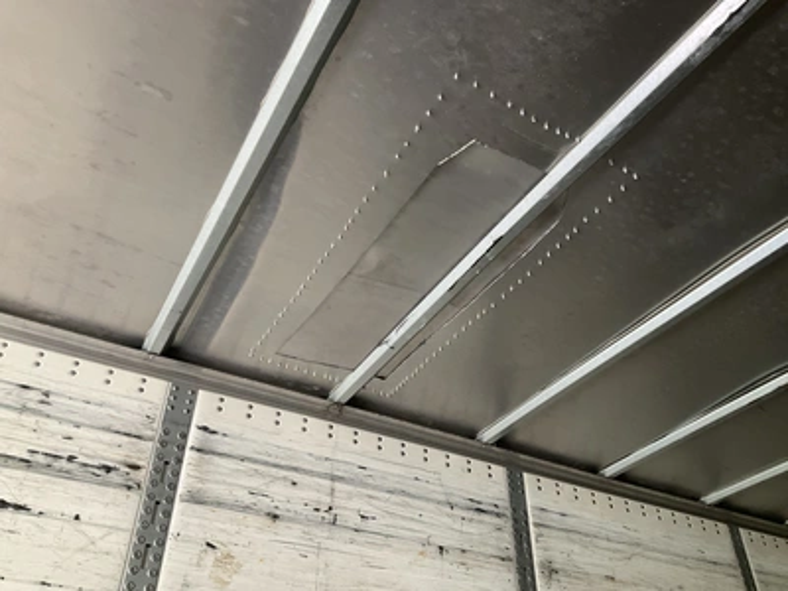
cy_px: 296
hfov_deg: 61.7
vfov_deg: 48.2
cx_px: 394
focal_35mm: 29
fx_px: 660
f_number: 1.8
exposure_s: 1/60
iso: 125
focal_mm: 3
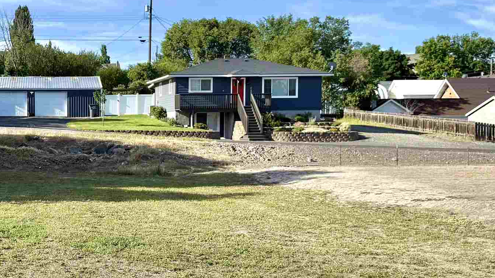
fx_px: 787
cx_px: 64
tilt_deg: -2.8
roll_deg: +0.2
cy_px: 160
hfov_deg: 33.3
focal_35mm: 60
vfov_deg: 20.0
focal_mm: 6.76
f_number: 1.78
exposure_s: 1/3759
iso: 80
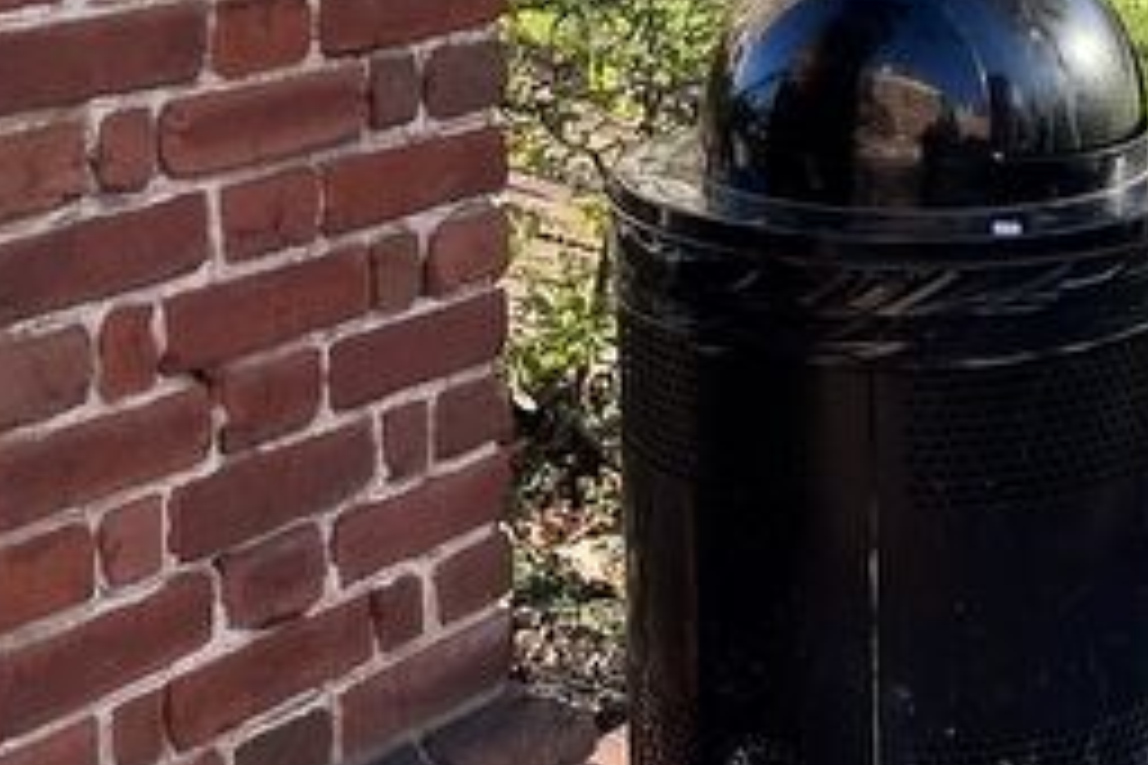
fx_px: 2710
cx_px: 1202
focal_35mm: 85
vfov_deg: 15.7
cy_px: -45
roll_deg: +0.1
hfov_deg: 22.8
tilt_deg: -2.7
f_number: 1.6
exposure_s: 1/577
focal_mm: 5.1
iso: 50
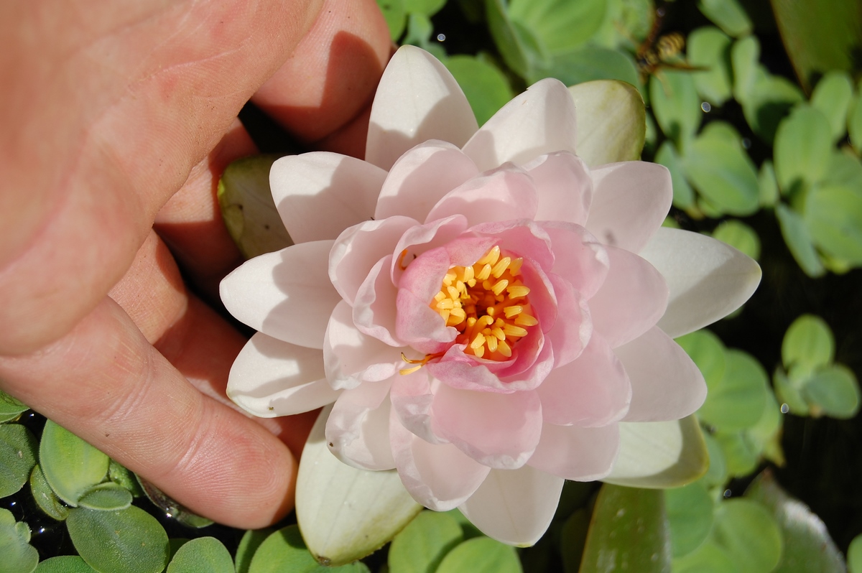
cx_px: 431
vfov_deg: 16.5
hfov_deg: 24.6
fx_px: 1974
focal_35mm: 82
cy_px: 286
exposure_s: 1/1000
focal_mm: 55
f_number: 8
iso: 200
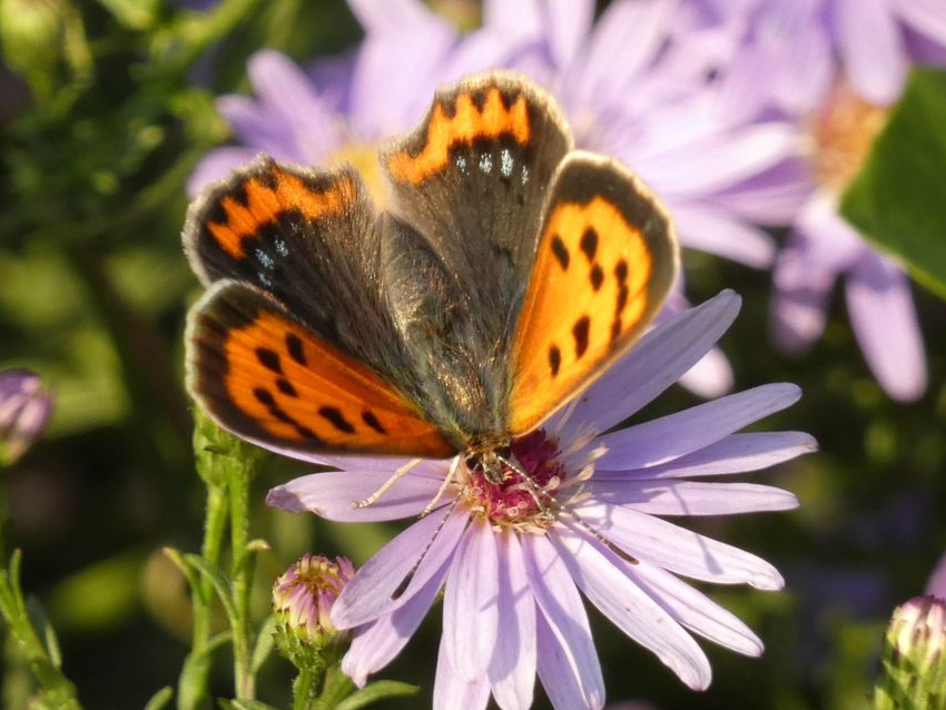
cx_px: 474
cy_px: 355
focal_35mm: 586
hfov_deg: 3.4
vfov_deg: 2.5
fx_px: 16019
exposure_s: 1/100
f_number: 5.6
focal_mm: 104.7
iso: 200
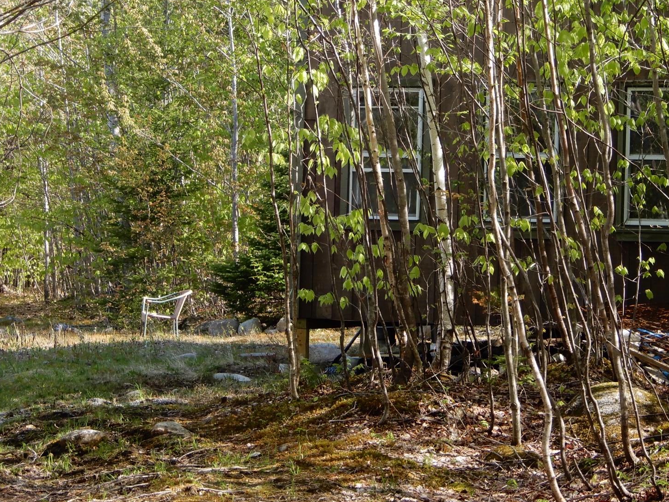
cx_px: 347
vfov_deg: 13.6
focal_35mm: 109
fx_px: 2106
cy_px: 165
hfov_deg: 18.0
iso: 80
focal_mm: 13.7
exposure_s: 1/80
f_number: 4.5
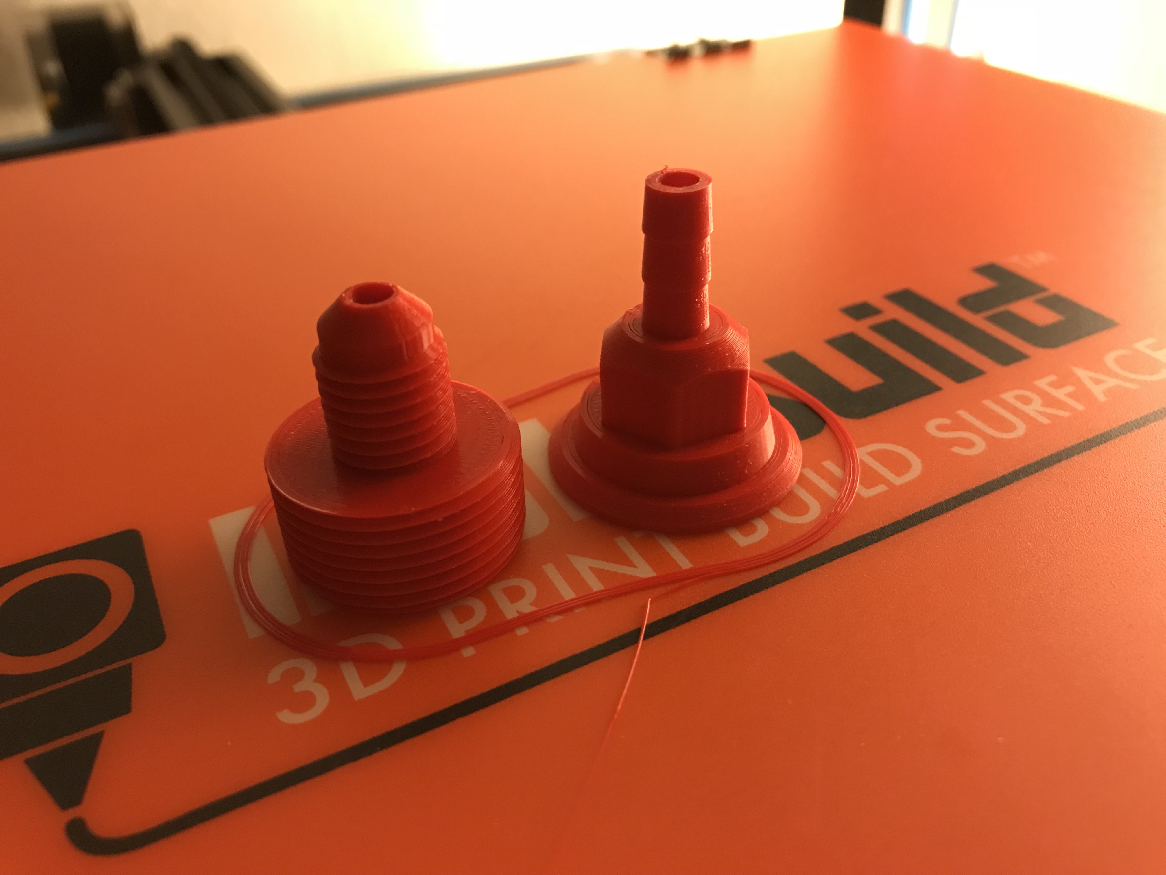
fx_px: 943
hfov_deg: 63.4
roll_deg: +2.3
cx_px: 583
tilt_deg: -33.7
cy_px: 438
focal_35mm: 28
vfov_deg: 49.7
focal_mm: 3.99
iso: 80
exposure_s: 1/8
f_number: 1.8
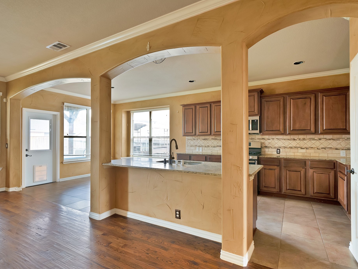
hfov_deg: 91.0
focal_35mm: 17
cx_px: 174
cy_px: 137
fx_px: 176
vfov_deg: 74.7
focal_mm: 15
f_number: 9
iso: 640
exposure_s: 1/1.25
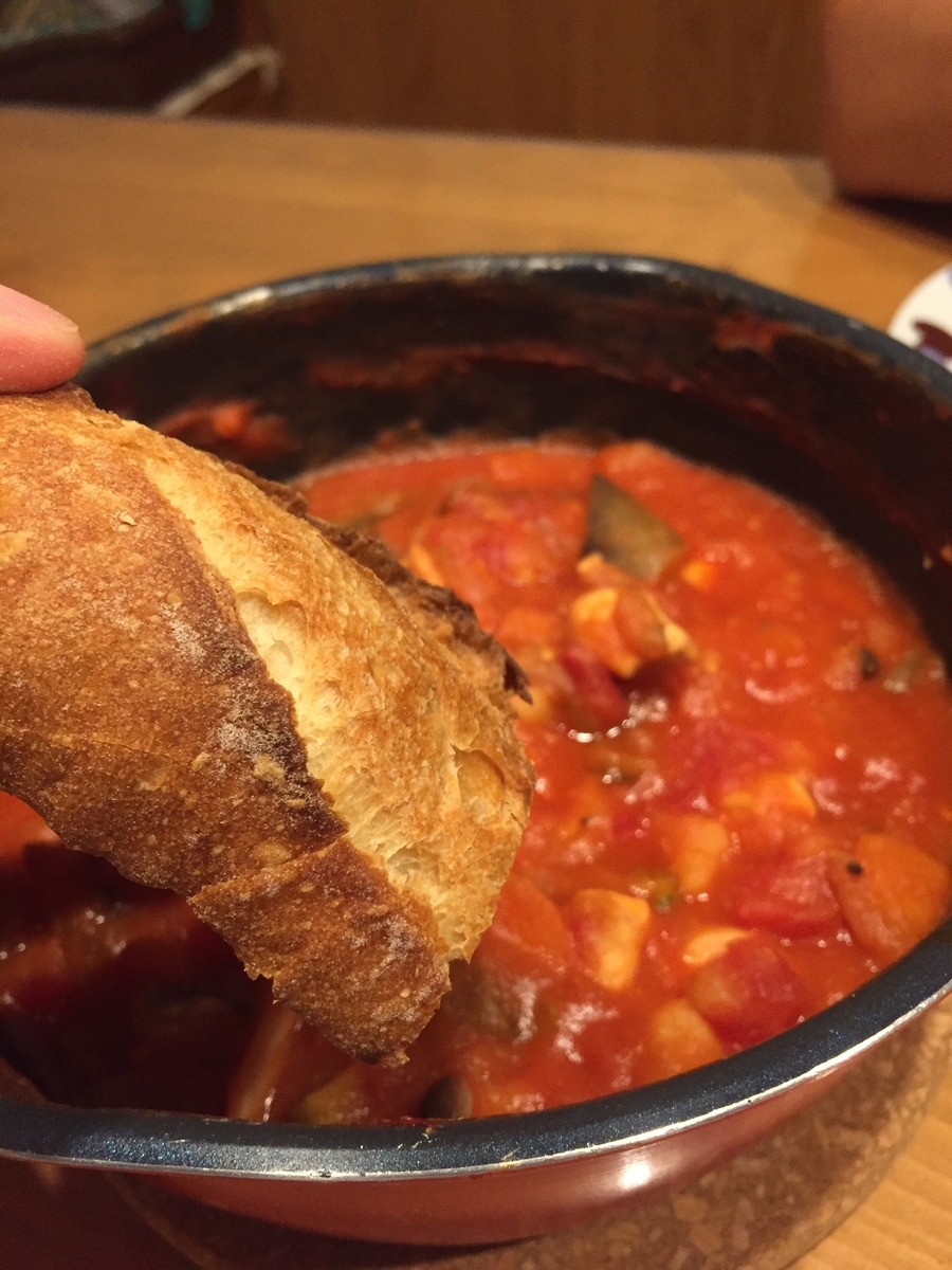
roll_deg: +6.6
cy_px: 635
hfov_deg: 48.2
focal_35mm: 29
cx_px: 476
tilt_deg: -42.6
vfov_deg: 61.7
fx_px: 1063
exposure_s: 1/30
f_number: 2.2
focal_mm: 4.15
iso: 200
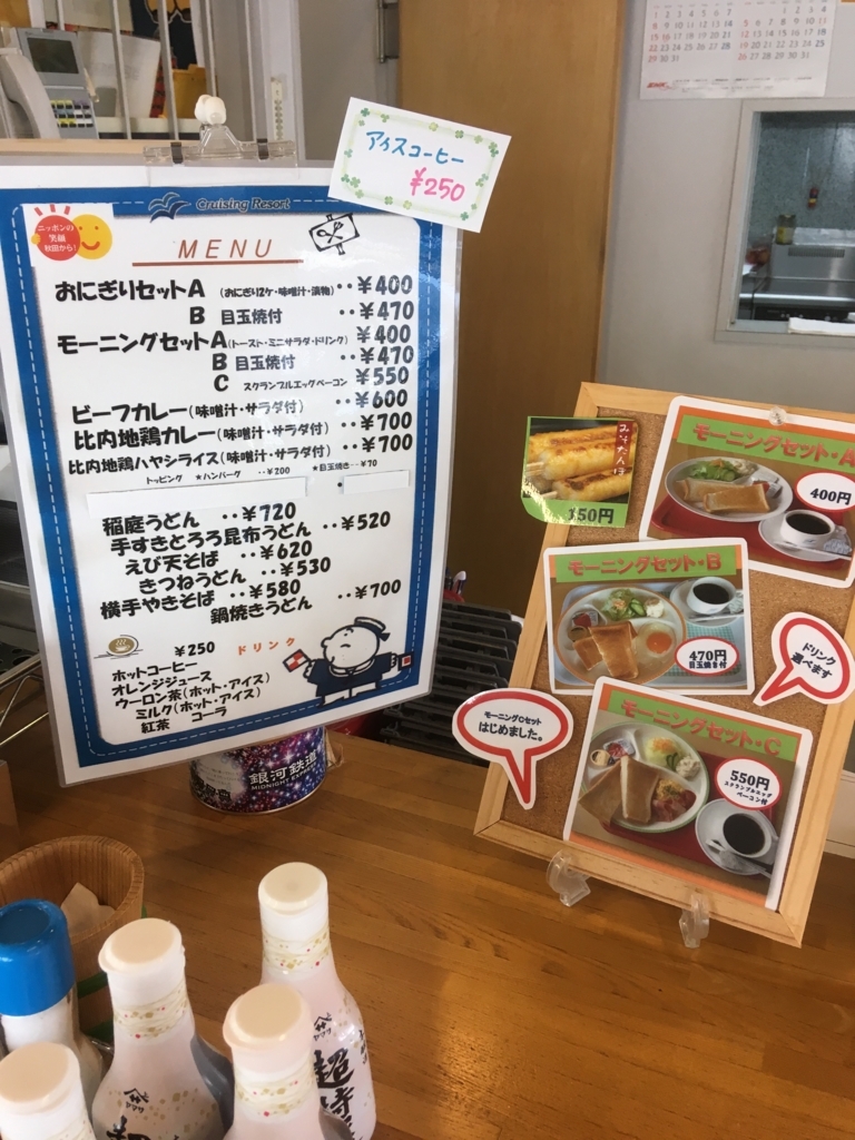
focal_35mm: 29
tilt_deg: -24.6
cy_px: 570
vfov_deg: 61.7
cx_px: 428
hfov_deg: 48.2
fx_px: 955
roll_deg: +1.4
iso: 25
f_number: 2.2
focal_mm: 4.15
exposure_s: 1/30
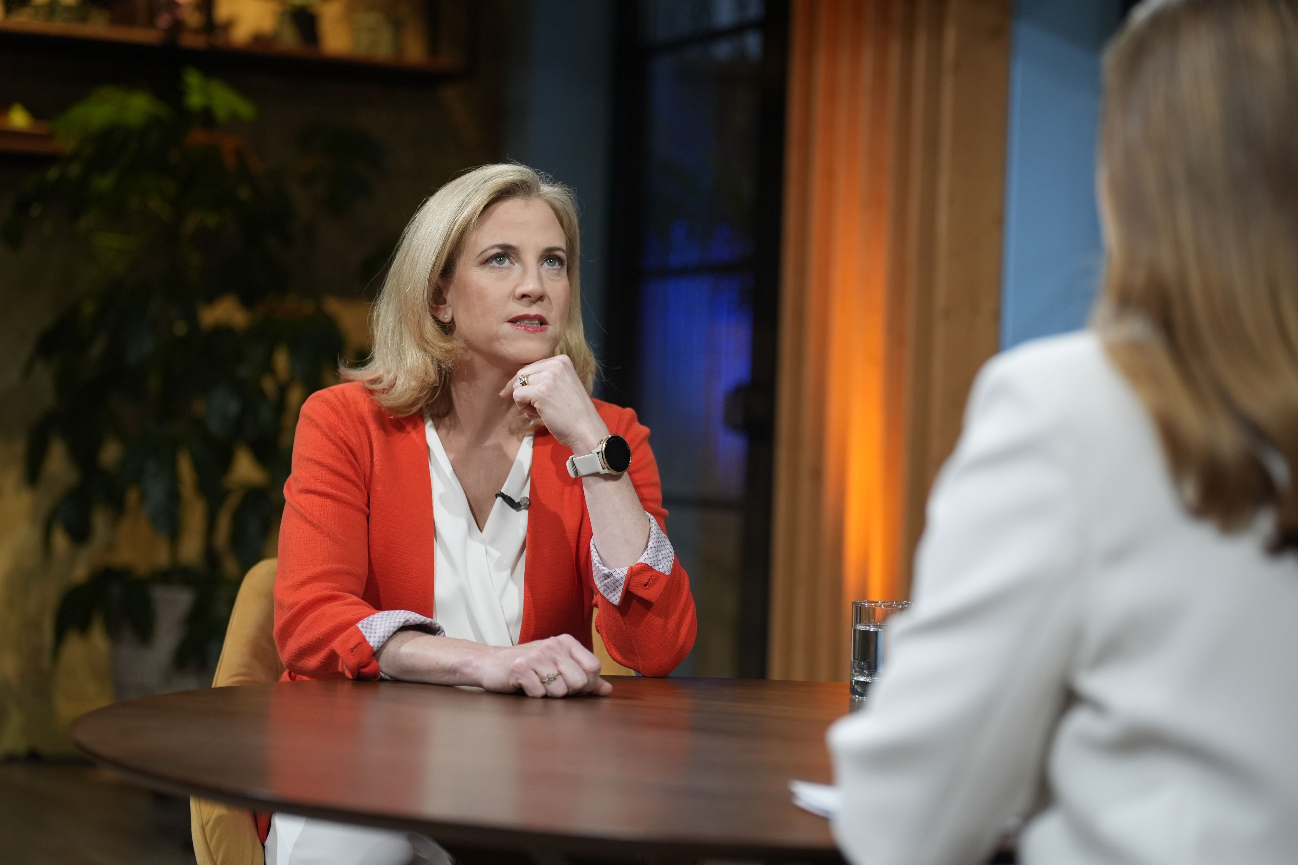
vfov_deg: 18.4
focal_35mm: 74
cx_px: 649
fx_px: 2668
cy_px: 432
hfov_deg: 27.3
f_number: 2.5
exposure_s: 1/500
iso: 1600
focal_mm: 74
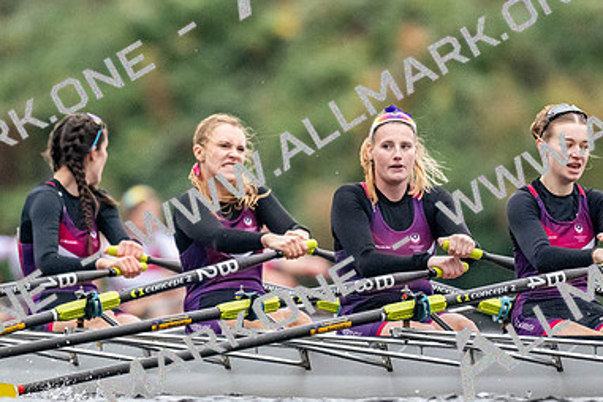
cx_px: 320
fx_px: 22929
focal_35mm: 1369
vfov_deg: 1.0
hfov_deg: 1.5
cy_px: 252
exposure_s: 1/2500
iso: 3600
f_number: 4
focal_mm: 600
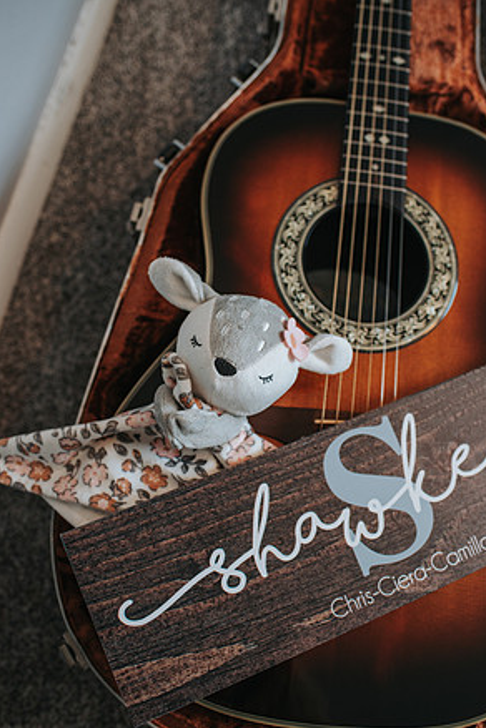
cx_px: 246
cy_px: 371
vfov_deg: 53.1
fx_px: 729
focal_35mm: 36
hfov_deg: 36.9
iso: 1000
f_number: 2.8
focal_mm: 35
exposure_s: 1/250
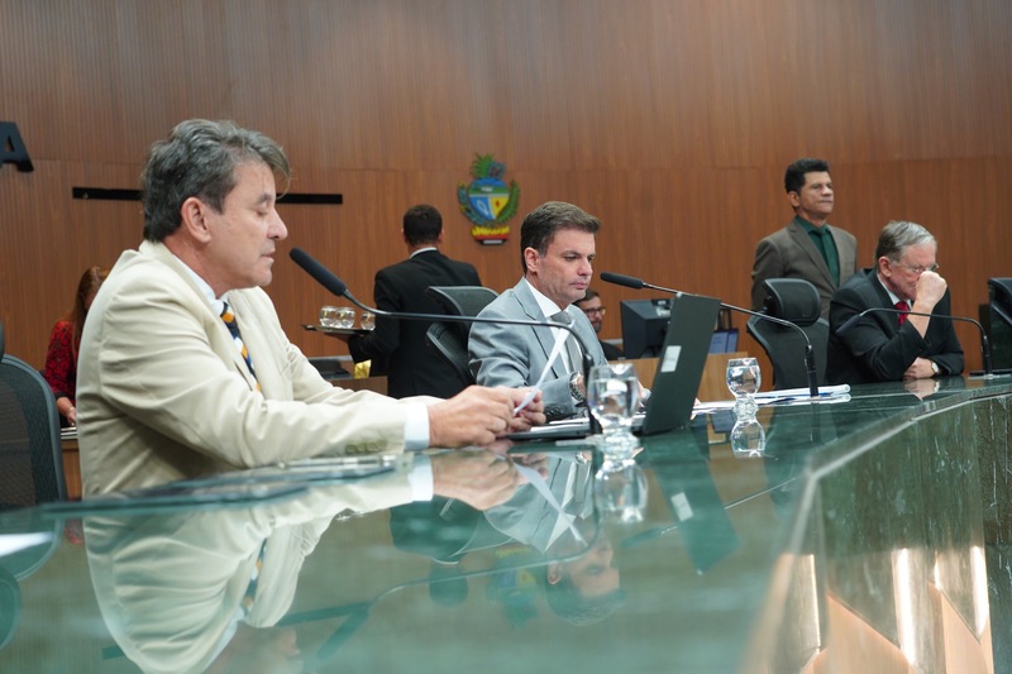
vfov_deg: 25.0
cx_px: 506
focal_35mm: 54
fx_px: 1518
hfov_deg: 36.9
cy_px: 337
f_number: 4.5
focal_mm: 54
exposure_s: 1/200
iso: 2000
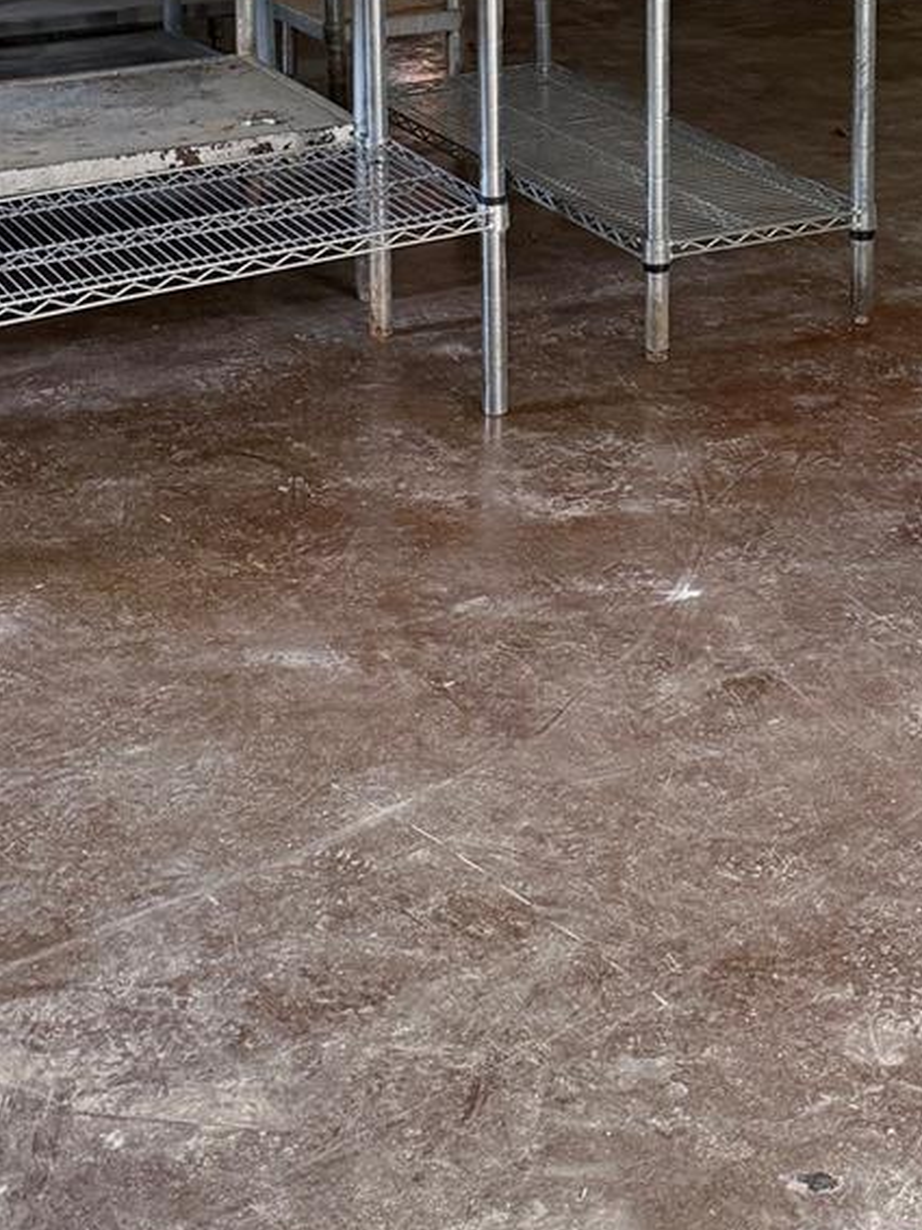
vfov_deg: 27.9
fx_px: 2309
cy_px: -30
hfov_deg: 22.6
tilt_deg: -11.3
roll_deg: -2.4
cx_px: 516
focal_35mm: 65
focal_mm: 6.76
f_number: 1.78
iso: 250
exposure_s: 1/60
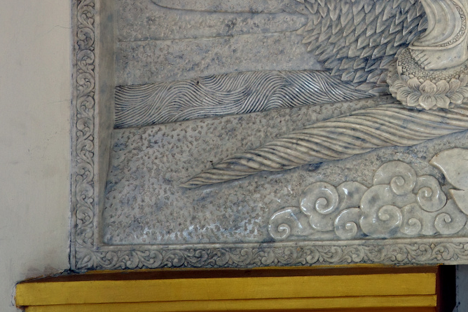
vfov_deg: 11.6
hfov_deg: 16.9
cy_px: -91
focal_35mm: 115
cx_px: 590
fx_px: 1495
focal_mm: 26
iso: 100
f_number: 2.8
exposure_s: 1/40
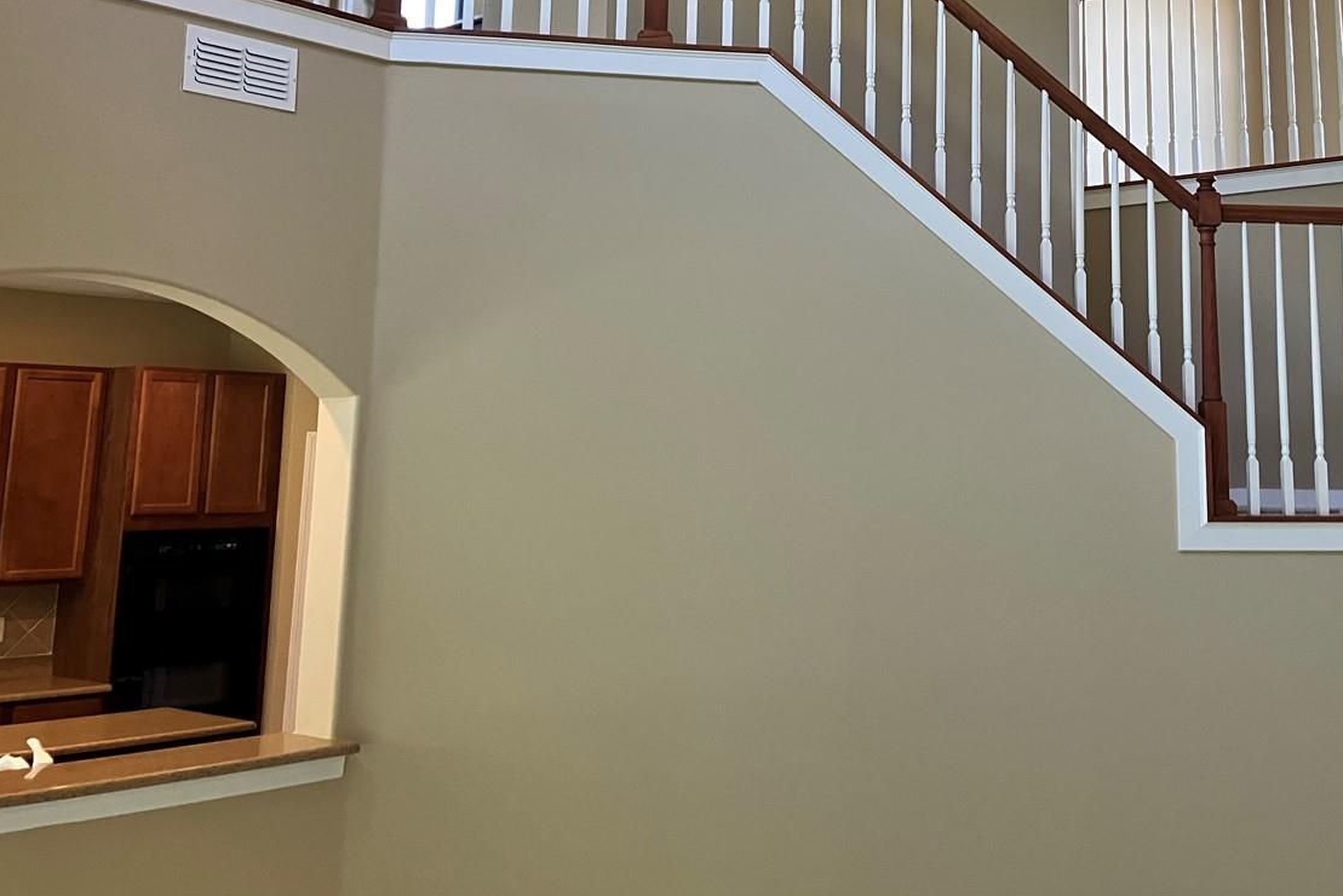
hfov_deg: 45.5
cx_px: 929
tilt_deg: +11.1
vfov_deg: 31.1
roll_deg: -0.4
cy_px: 182
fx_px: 1567
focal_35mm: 42
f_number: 1.8
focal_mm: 3.99
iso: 100
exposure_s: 1/60
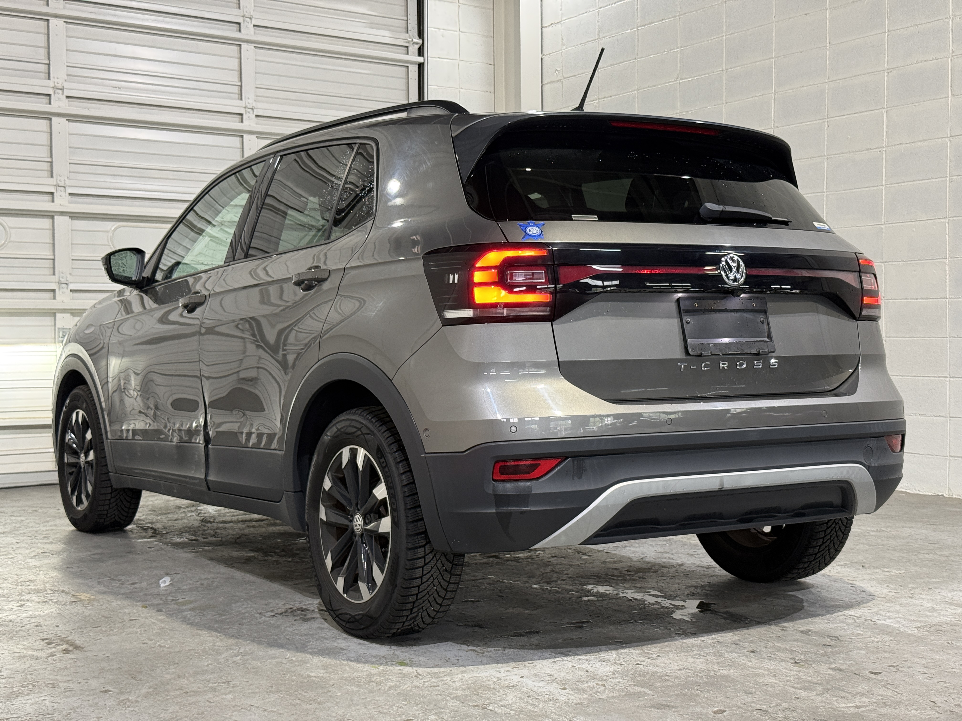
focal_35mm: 48
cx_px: 481
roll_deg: +0.5
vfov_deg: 30.3
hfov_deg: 39.7
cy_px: 360
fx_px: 1334
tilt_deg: -0.7
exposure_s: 1/60
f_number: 1.78
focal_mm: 6.76
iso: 160
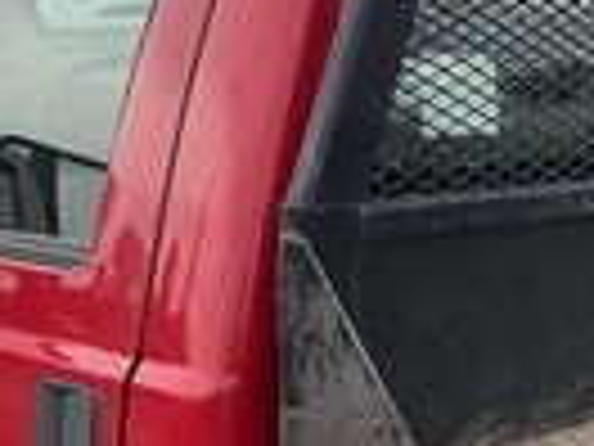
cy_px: 158
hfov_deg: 20.7
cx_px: 720
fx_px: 1510
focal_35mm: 88
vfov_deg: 16.8
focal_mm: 3
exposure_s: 1/580
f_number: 1.8
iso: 25
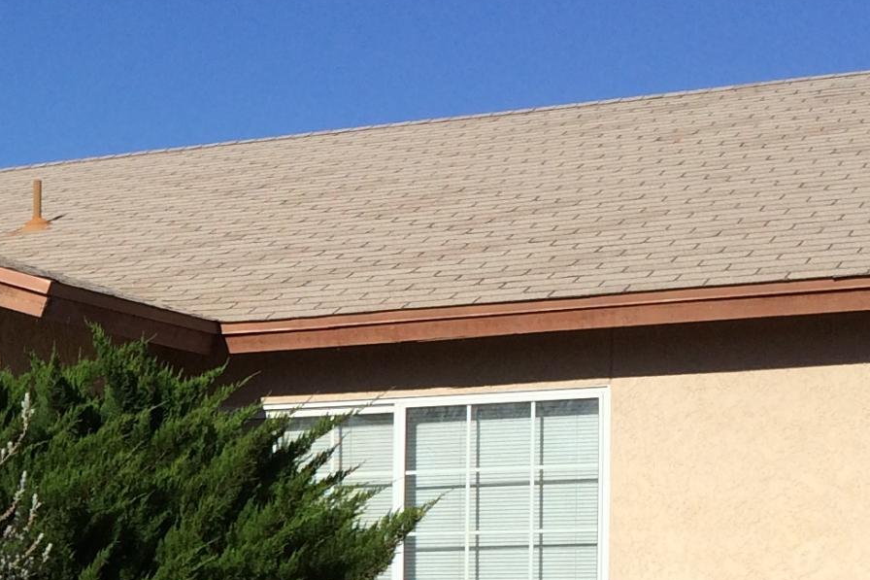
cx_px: -361
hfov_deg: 18.4
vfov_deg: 13.2
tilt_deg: -3.7
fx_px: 2440
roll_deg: +0.9
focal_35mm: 101
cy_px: 707
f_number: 2.2
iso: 32
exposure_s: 1/3165
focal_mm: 4.15
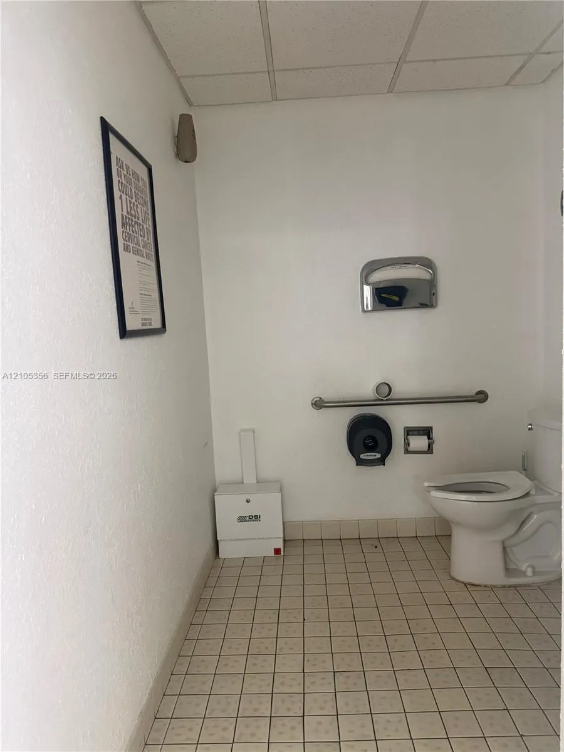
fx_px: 521
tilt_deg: -7.2
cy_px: 376
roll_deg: +1.9
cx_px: 282
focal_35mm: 24
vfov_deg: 71.6
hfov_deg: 56.8
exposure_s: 1/60
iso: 400
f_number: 1.78
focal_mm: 6.76
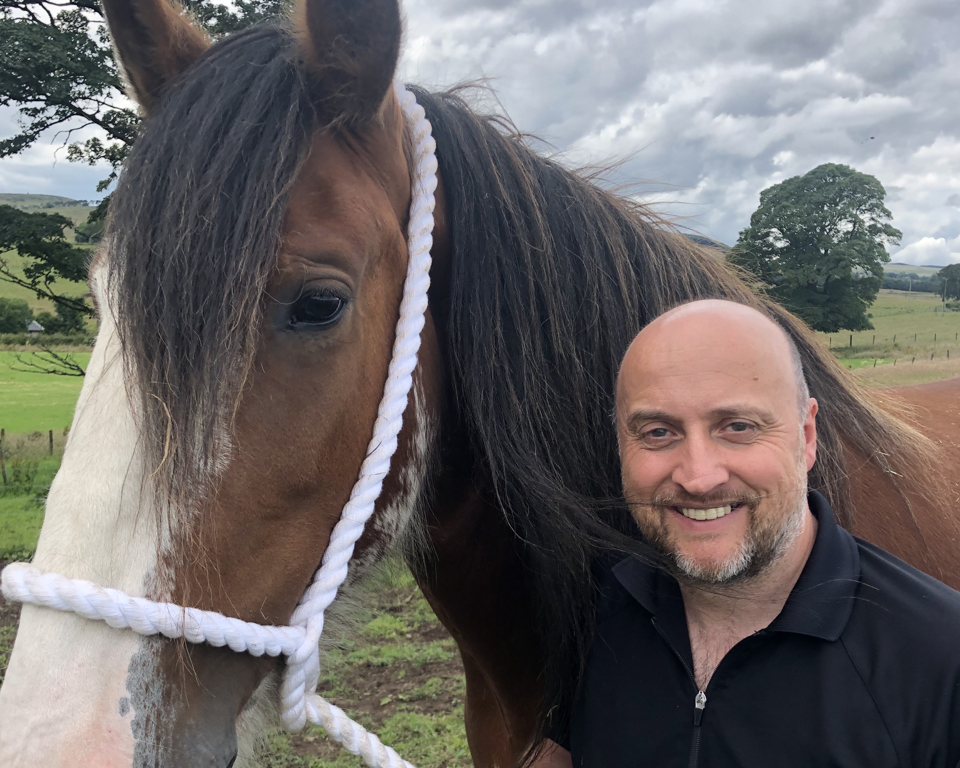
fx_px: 1051
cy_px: 459
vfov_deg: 40.0
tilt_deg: -9.0
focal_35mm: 37
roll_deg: -2.4
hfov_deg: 49.1
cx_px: 482
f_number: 1.8
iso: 20
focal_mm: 4
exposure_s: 1/704
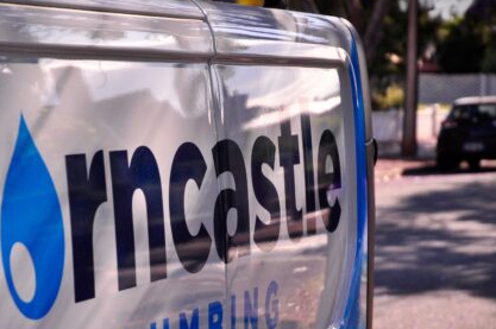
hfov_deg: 15.7
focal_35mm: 131
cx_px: 195
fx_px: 1803
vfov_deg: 10.4
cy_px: 251
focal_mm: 56
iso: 800
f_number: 4.5
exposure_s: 1/3200
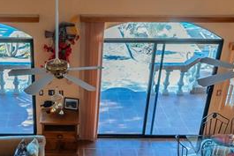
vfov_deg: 24.7
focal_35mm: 54
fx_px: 351
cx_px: 67
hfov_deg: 36.2
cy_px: 125
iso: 800
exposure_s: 1/125
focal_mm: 14
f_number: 5.6
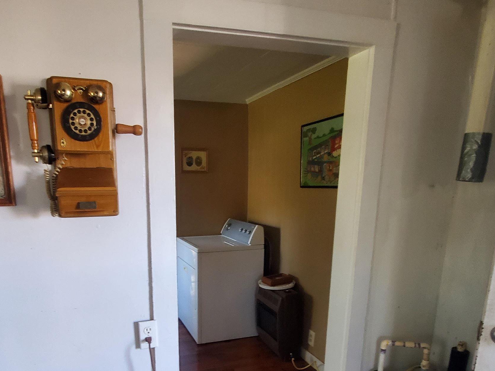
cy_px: 266
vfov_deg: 54.8
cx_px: 204
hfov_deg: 71.0
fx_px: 343
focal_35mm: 24
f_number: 2.2
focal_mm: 1.8
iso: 640
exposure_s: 1/30
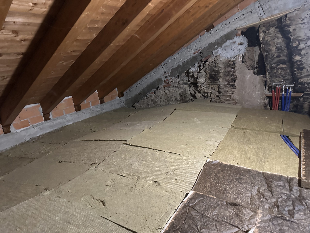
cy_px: 116
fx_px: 215
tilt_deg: -14.9
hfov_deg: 71.6
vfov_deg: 56.8
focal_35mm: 24
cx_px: 155
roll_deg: +6.3
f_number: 1.78
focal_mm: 6.86
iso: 1000
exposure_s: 1/33
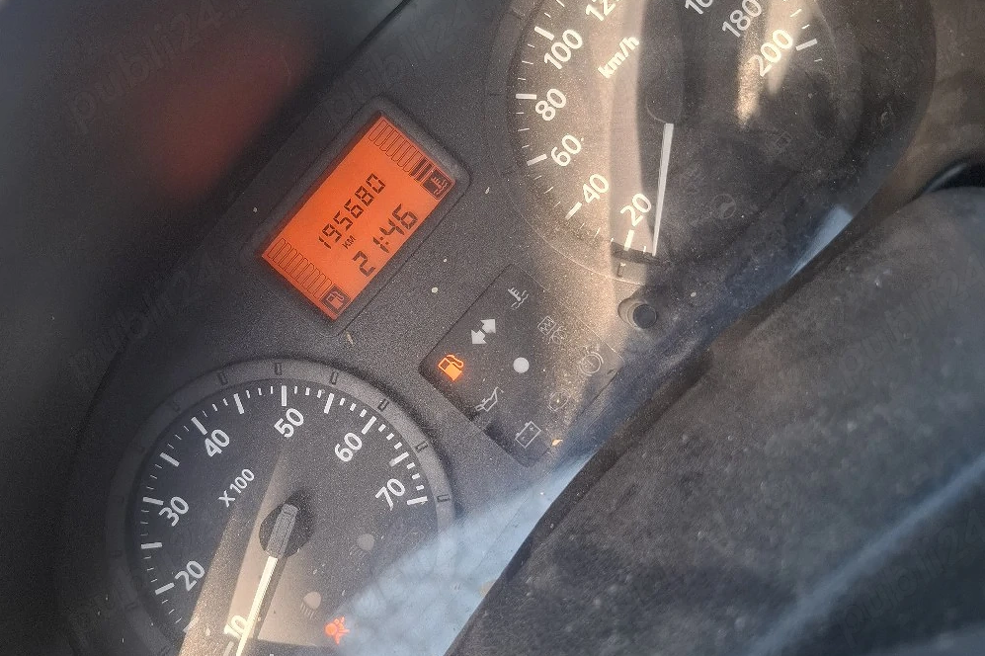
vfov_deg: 41.1
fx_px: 875
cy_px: 339
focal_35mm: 32
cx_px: 493
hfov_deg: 58.7
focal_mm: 5.54
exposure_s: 1/100
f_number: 1.8
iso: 100
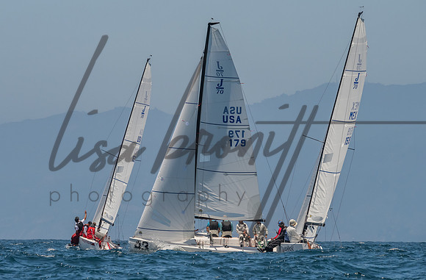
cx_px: 171
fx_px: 3585
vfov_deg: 4.5
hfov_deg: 6.8
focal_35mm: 304
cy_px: 120
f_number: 9
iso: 640
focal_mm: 195
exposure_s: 1/1000
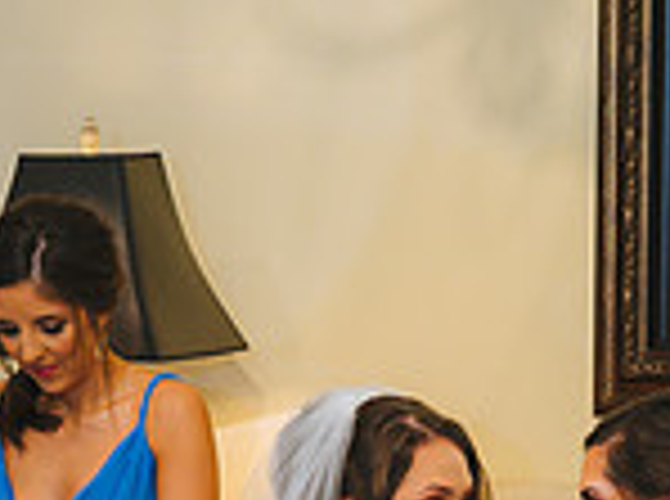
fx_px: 3476
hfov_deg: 11.0
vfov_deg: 8.1
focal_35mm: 180
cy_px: 725
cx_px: 396
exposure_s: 1/200
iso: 1000
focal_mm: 48
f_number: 2.8
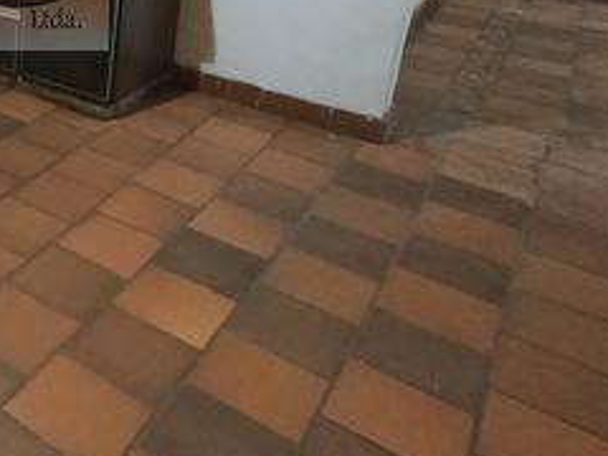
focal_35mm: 40
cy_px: -33
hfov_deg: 35.2
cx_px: -147
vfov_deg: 32.2
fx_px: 703
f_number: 2.2
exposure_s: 1/29.2
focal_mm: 1.65
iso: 800
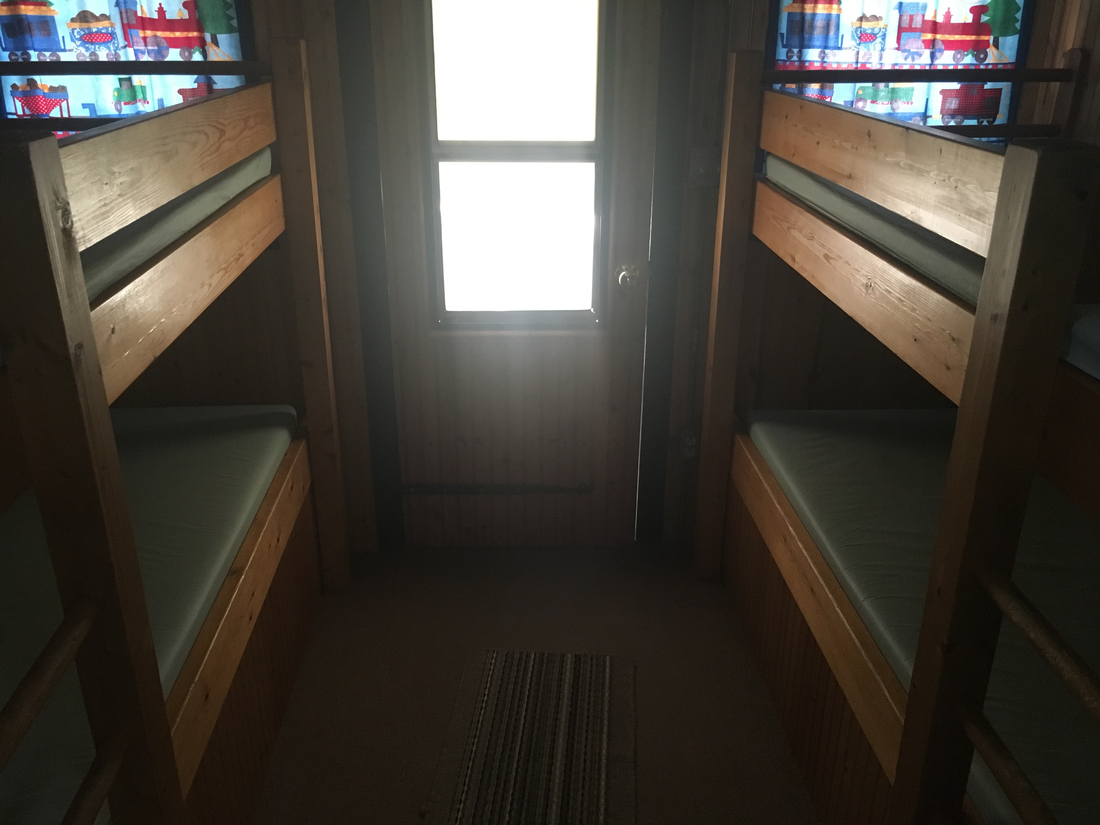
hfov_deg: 61.7
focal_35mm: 29
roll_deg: +0.7
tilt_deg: -22.2
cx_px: 550
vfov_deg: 48.2
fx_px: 922
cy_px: 412
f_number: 2.2
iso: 200
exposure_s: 1/15
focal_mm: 4.15
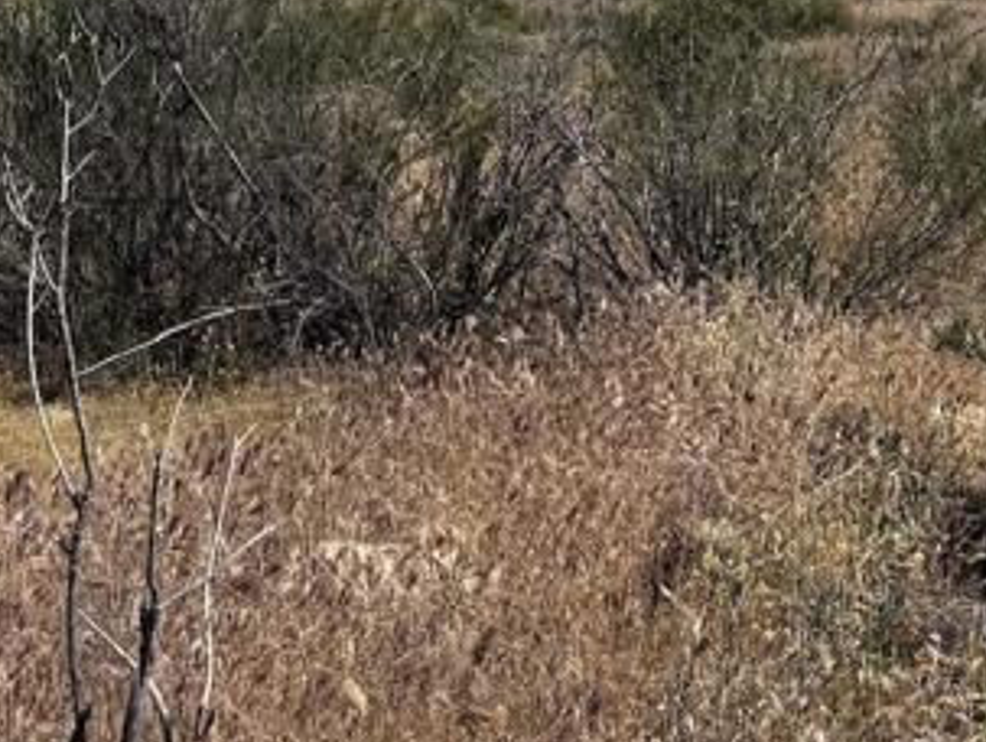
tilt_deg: -5.3
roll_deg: -0.7
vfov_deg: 17.9
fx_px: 2310
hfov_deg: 23.5
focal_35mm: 81
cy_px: 33
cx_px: 862
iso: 80
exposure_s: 1/6173
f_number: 1.78
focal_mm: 6.76
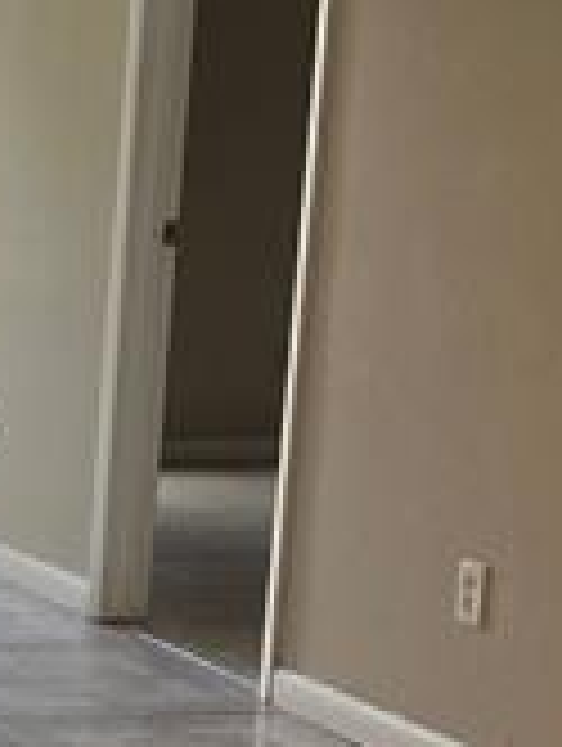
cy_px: 639
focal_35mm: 120
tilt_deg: -12.0
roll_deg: -2.5
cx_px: -279
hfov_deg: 11.8
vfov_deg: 16.2
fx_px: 2591
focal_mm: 4.2
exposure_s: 1/120
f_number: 1.6
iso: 64
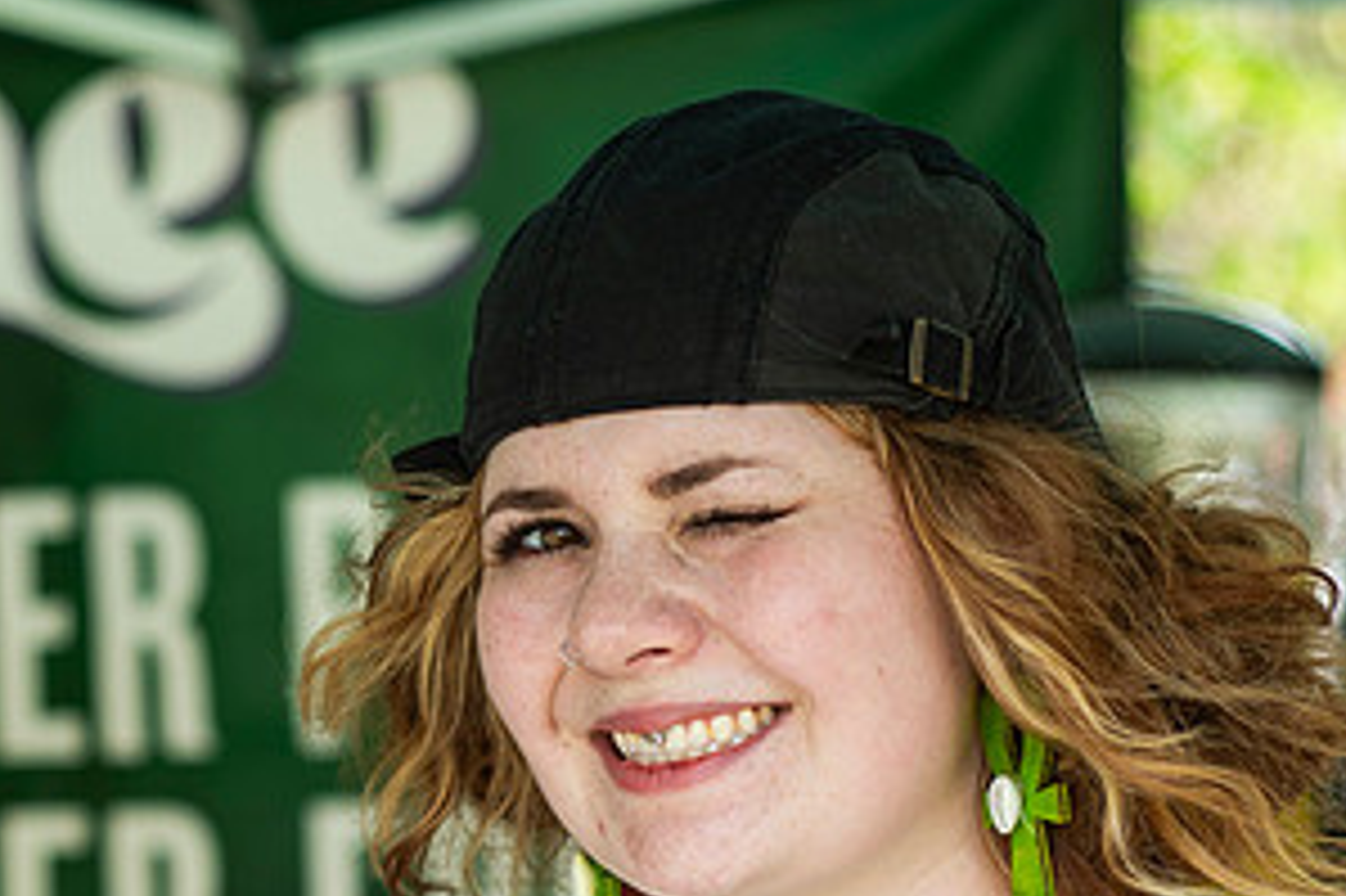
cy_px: 910
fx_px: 5007
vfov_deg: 10.1
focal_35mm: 134
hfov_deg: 15.2
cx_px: 158
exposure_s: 1/800
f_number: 2.8
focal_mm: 50
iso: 200
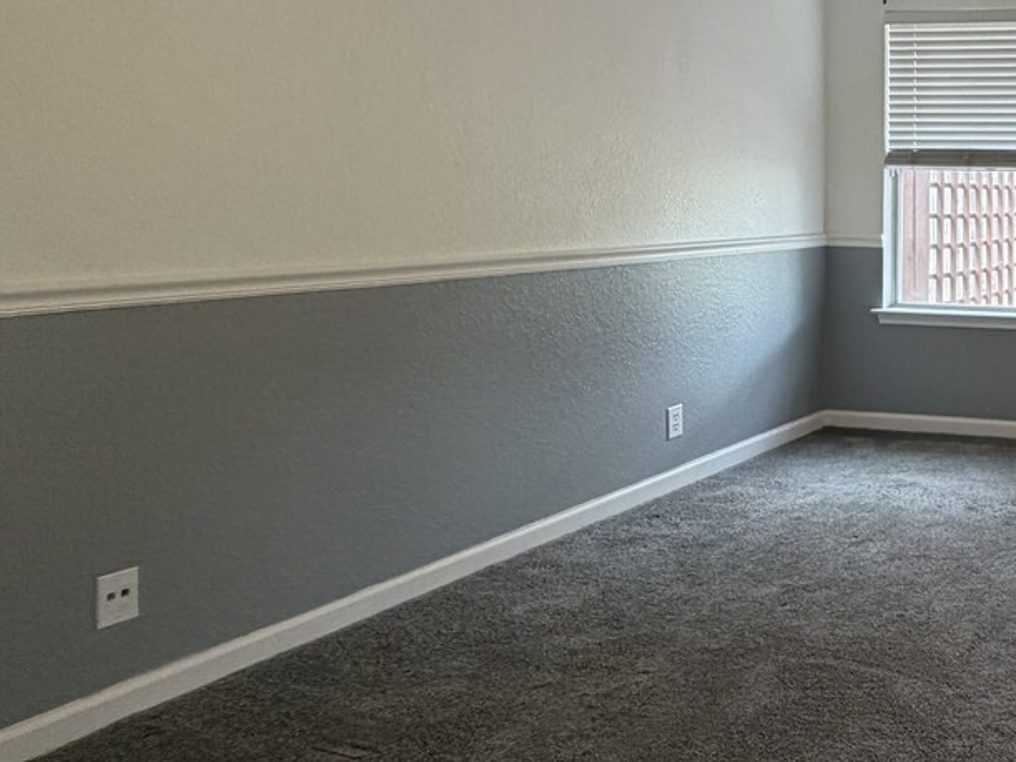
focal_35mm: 33
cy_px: 226
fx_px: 968
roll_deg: -1.2
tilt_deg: -1.6
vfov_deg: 42.1
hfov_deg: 40.6
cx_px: 1192
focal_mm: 2.22
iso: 200
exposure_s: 1/60
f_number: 2.2
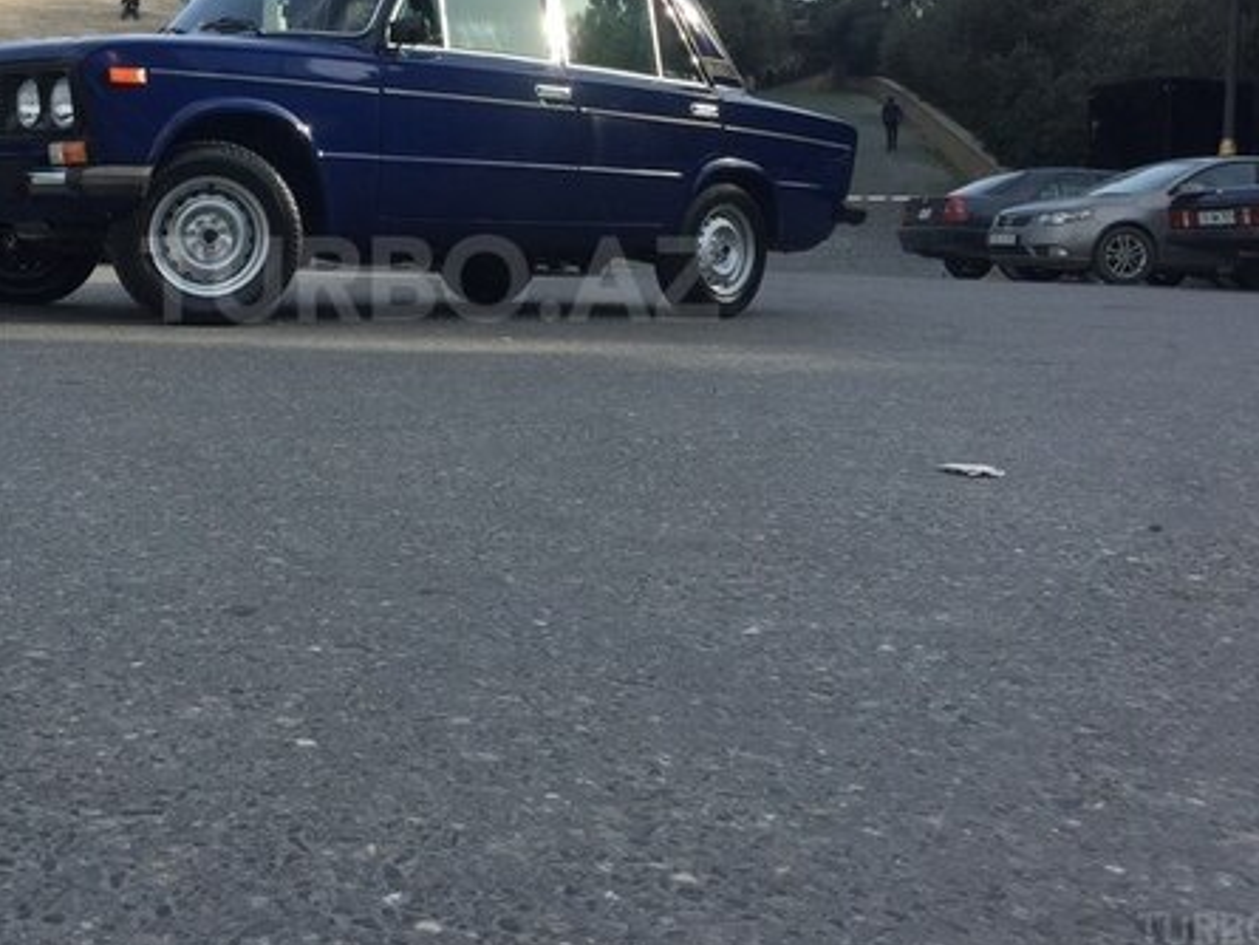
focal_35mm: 43
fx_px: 1564
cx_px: 430
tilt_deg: +0.2
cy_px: 279
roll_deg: -3.1
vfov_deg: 33.2
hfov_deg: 43.3
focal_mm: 4.15
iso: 32
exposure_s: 1/1276
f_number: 2.2
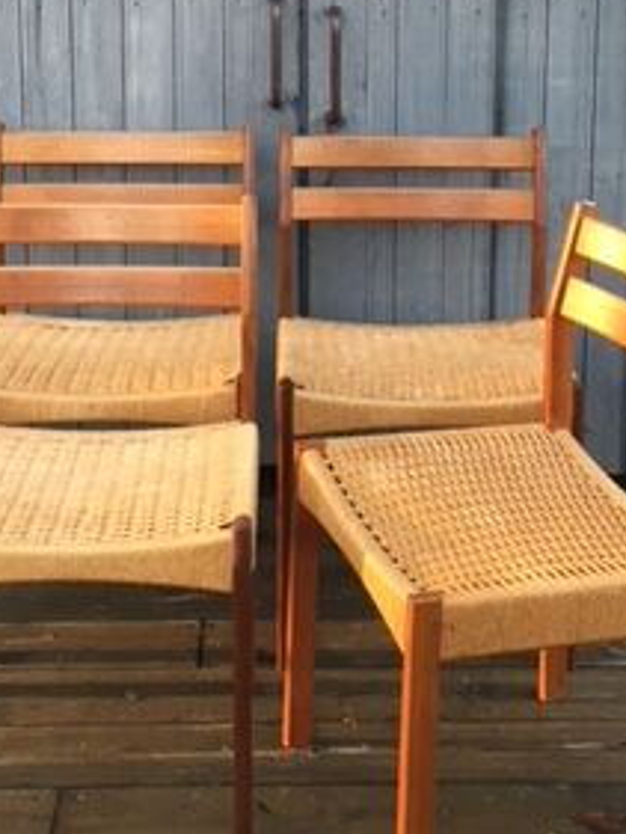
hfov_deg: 22.3
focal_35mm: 66
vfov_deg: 28.4
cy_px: 101
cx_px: 314
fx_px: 1590
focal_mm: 4.15
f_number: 2.2
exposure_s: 1/33
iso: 32
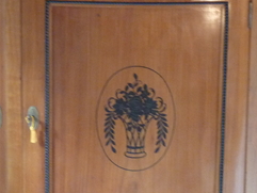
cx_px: 119
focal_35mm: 167
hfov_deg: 11.8
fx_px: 1240
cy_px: 125
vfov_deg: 8.9
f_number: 4.1
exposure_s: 1/10
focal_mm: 11
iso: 400
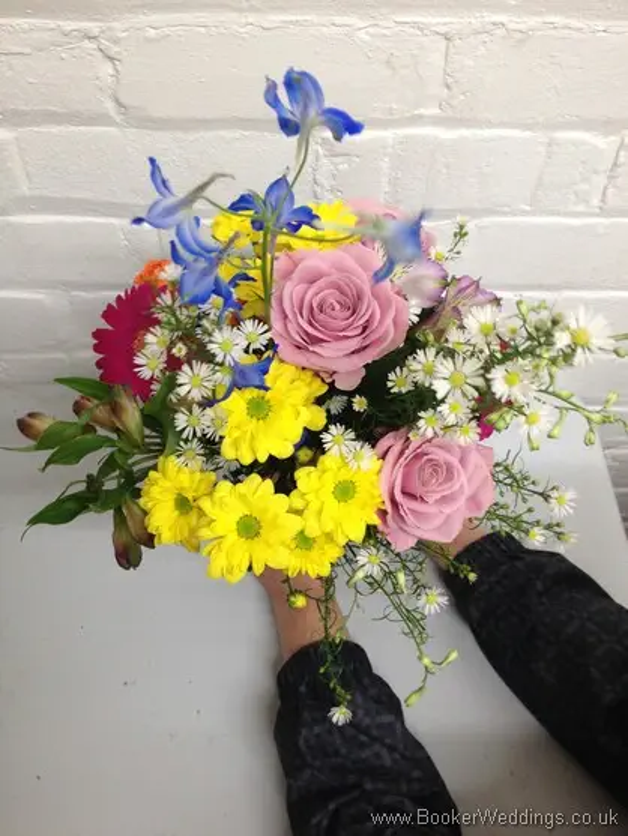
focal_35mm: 35
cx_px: 314
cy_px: 418
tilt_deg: -52.2
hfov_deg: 40.7
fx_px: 846
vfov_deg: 52.6
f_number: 2.4
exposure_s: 1/20
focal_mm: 4.28
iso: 80
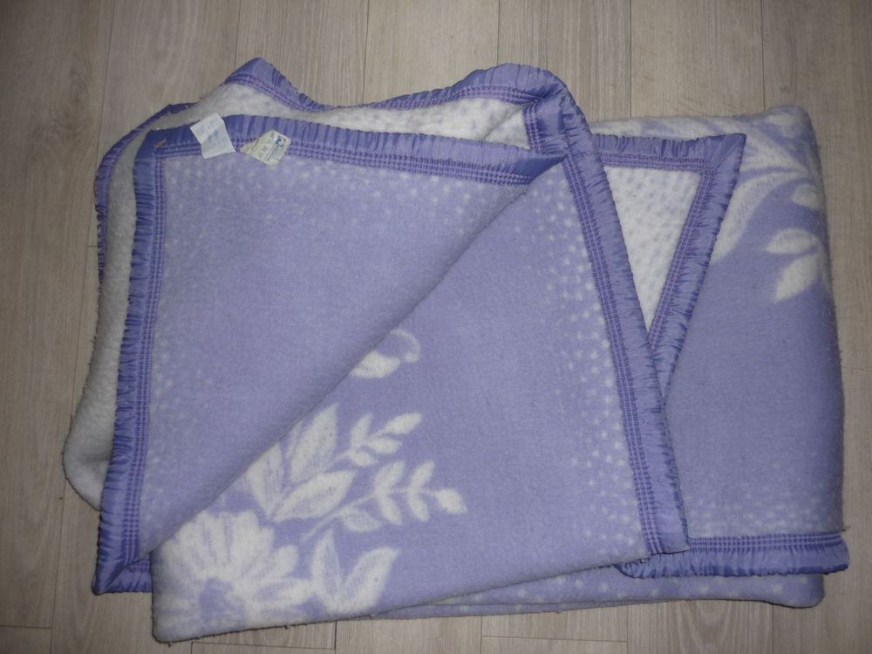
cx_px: 436
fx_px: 831
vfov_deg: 42.9
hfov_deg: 55.4
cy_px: 327
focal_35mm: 33
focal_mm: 5.5
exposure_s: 1/30
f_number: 2.8
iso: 100
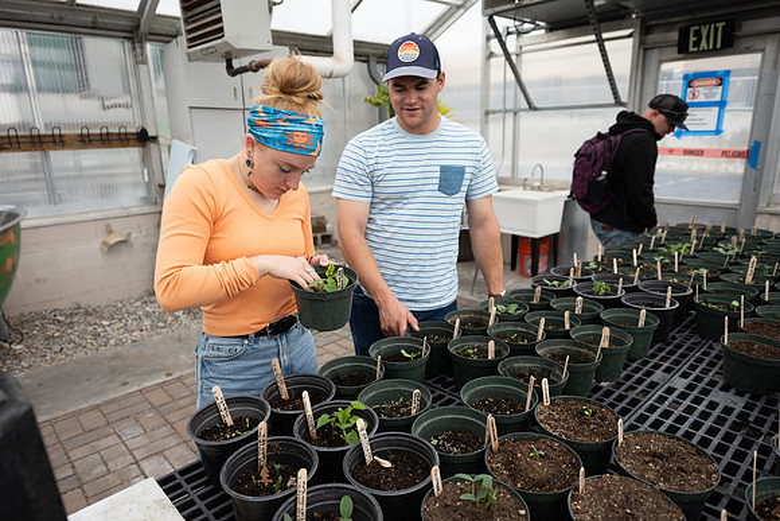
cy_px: 260
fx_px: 520
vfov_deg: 53.2
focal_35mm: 24
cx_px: 390
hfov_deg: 73.7
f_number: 2.8
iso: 50
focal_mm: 24
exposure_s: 1/80
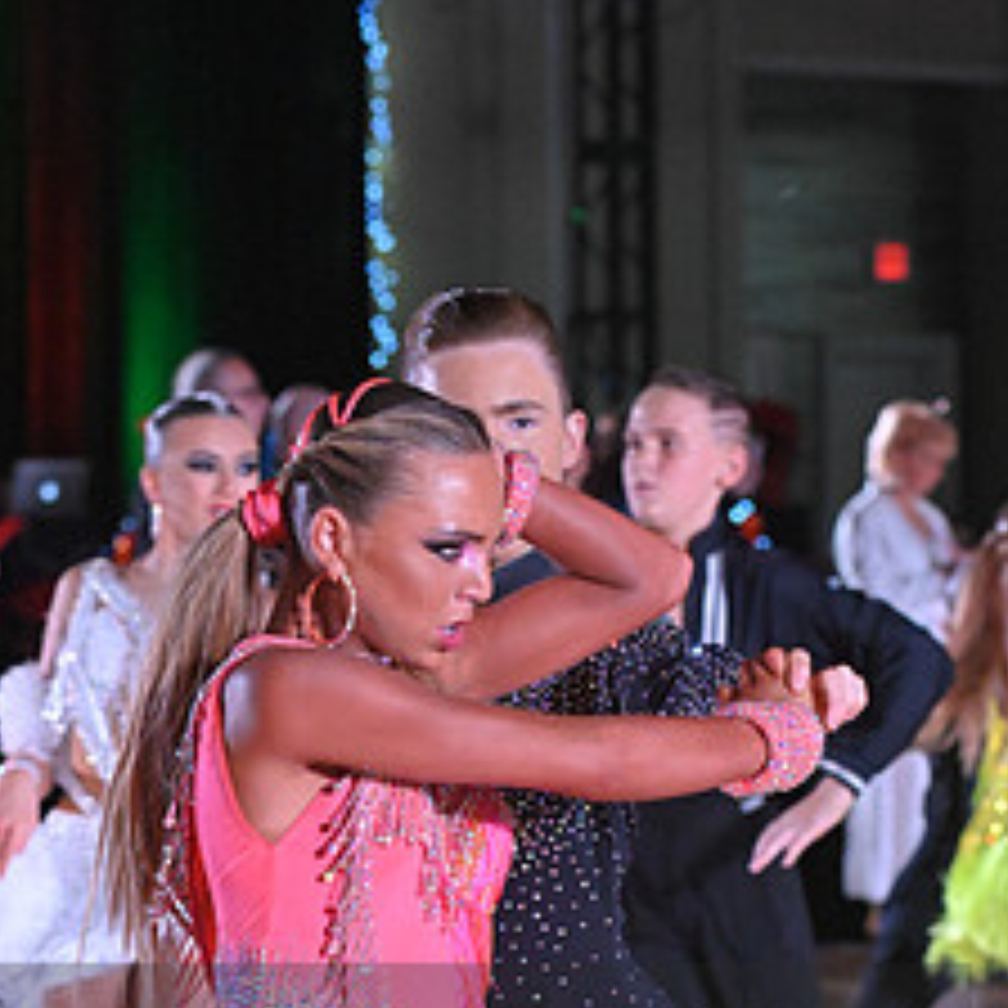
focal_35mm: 216
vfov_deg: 8.0
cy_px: 1116
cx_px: 353
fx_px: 7116
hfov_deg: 8.1
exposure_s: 1/400
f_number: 5.6
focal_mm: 98
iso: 5000
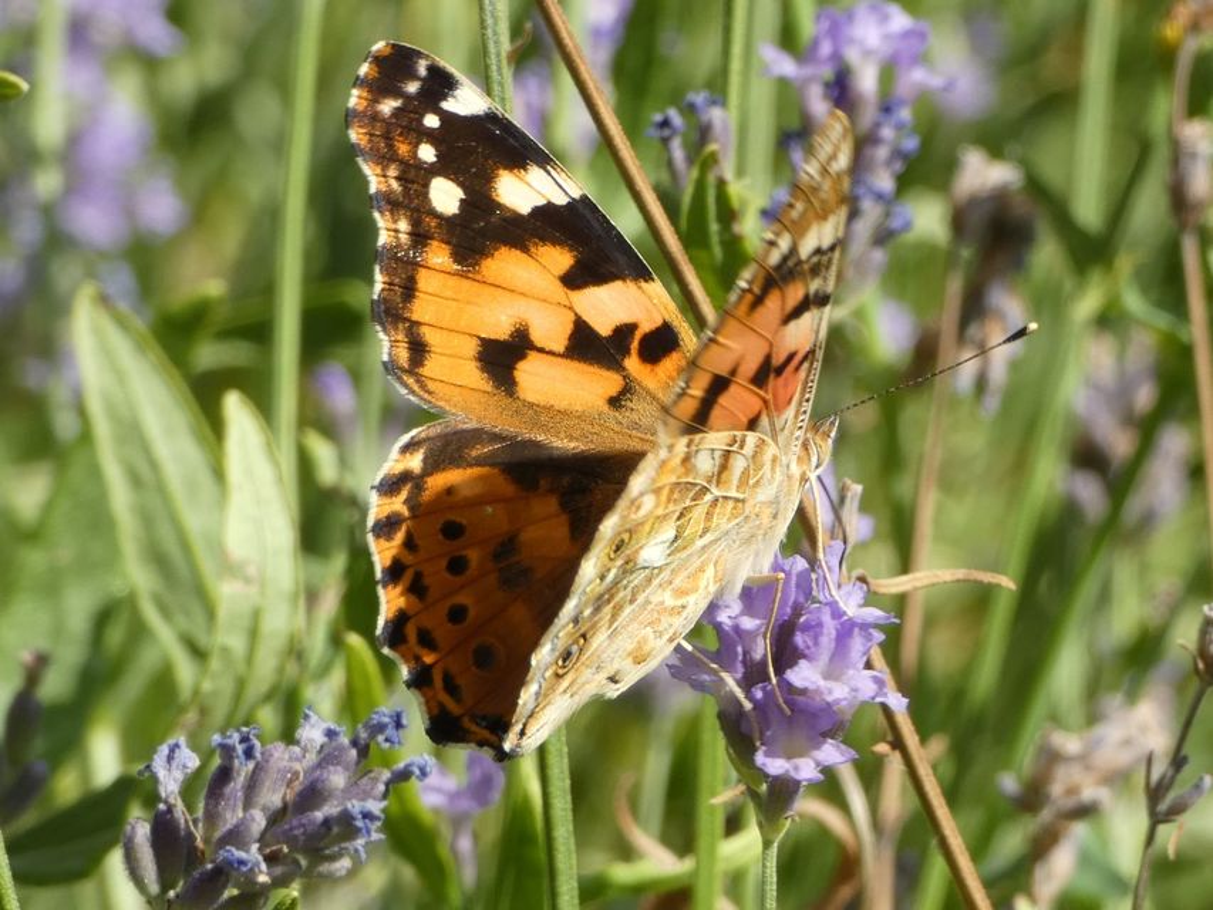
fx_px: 9042
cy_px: 455
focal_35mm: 258
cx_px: 606
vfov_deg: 5.8
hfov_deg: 7.7
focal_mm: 46.2
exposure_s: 1/125
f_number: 5.5
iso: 80
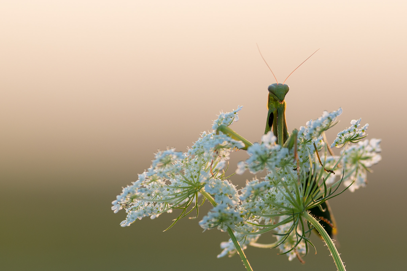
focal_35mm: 300
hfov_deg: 6.9
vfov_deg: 4.6
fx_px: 3391
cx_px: 204
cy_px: 136
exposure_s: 1/320
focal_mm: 300
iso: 140
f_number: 4
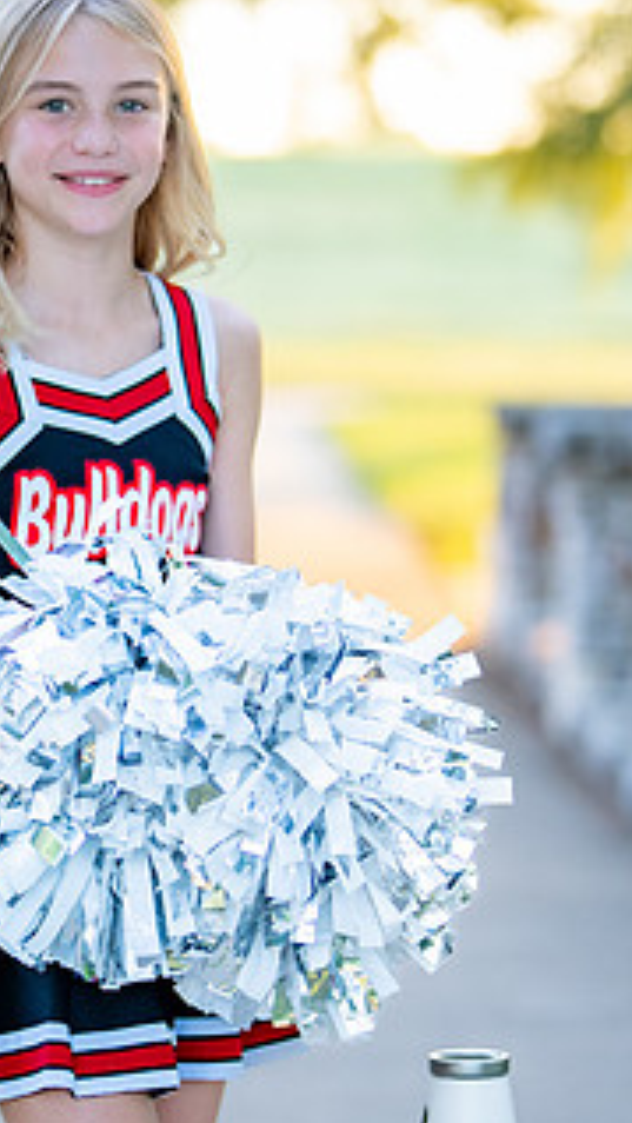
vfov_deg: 15.0
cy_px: 490
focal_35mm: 143
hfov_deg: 8.5
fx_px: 4258
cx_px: 148
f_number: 1.2
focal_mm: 50
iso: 320
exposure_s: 1/800
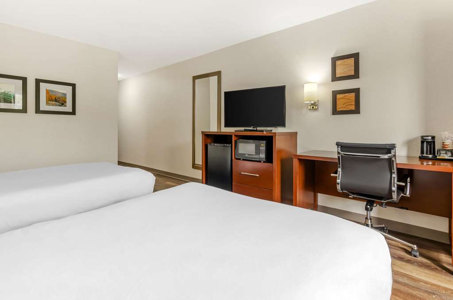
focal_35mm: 16
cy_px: 150
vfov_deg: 71.8
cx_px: 226
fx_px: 207
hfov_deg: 95.1
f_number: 8
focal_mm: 11
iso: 200
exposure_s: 1/1.67
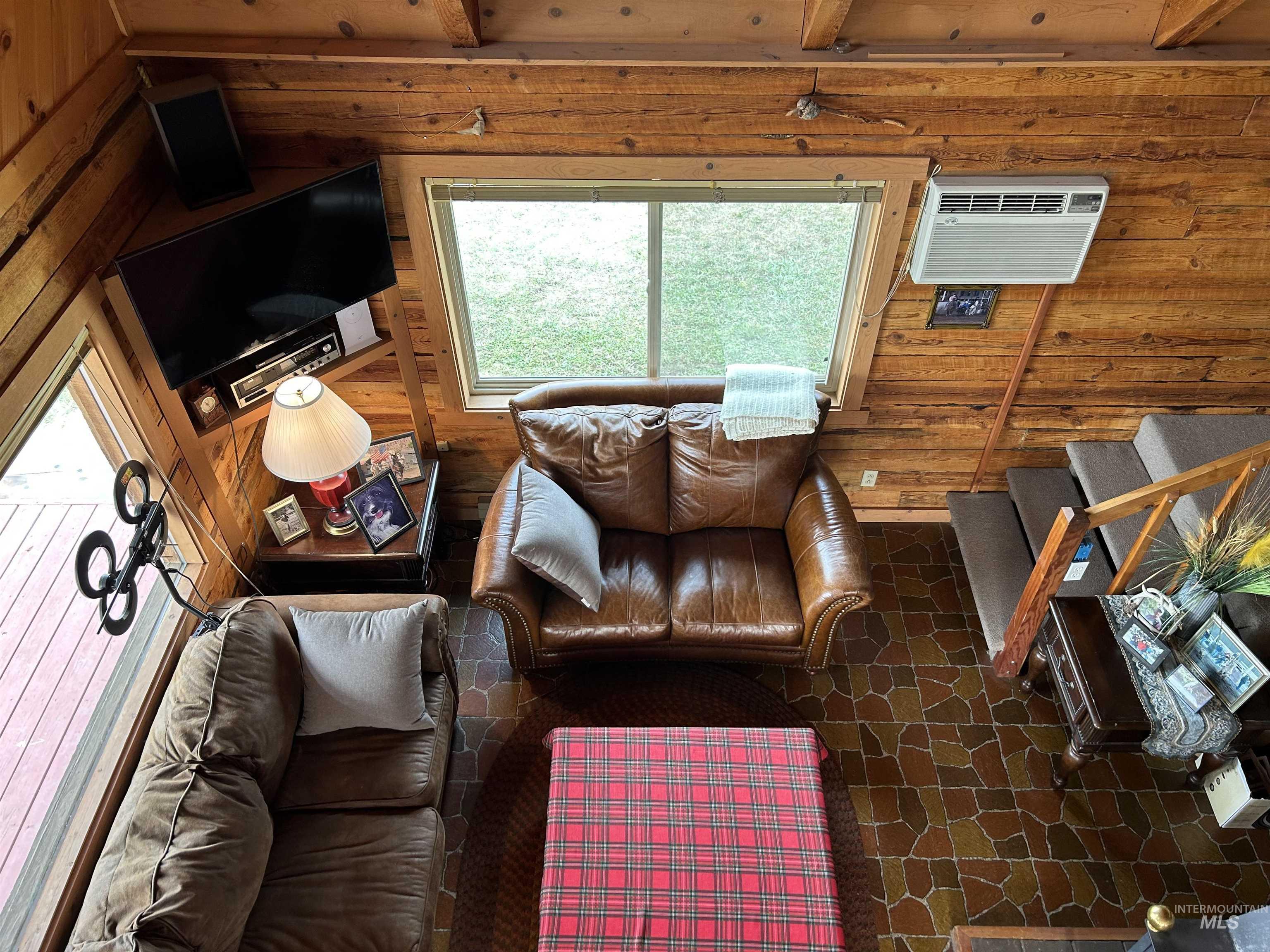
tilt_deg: -45.6
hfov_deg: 67.3
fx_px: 954
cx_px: 635
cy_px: 476
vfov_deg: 53.1
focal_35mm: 26
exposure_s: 1/60
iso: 80
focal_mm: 5.7
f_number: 1.5
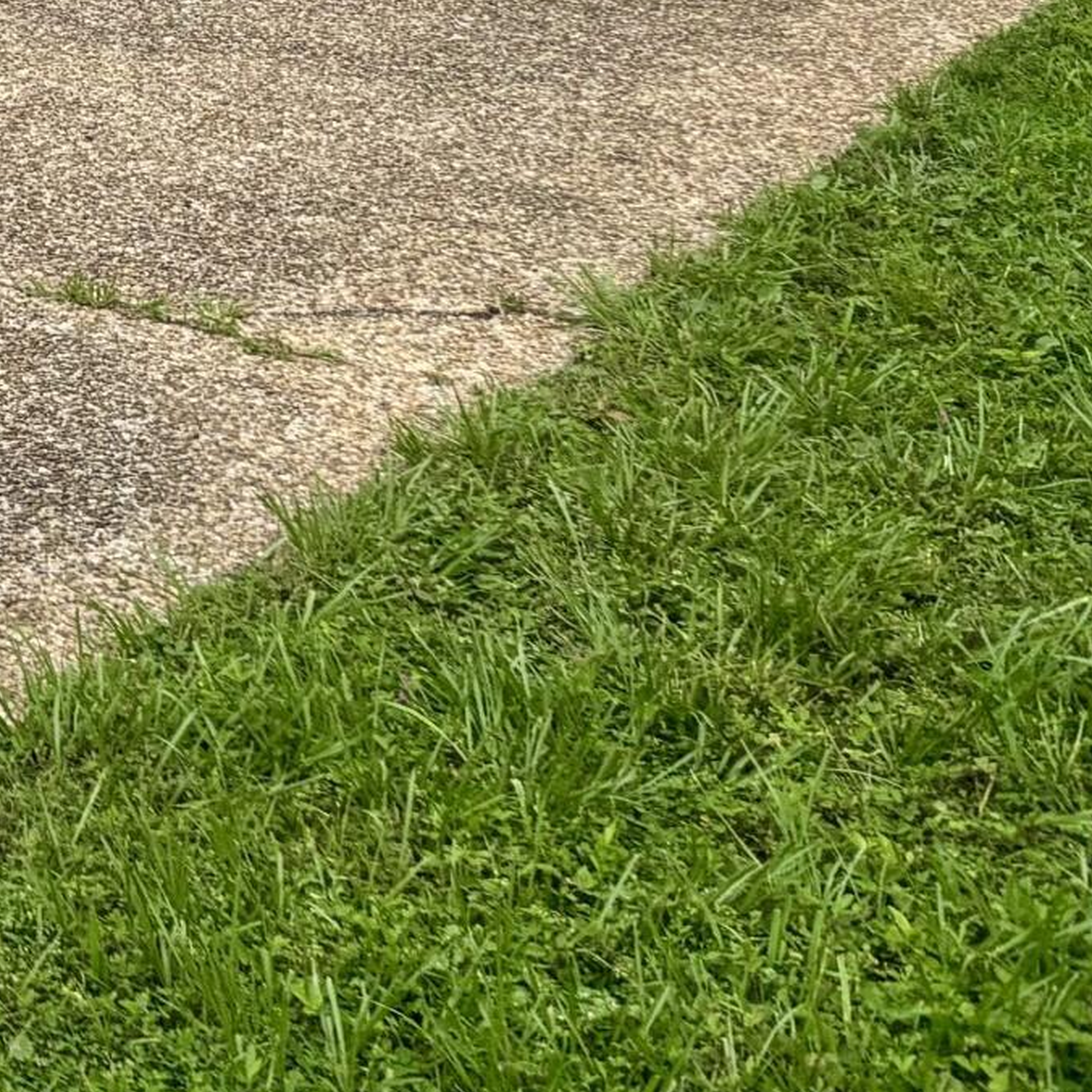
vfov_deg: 15.6
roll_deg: -0.1
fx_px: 3640
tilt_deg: -4.2
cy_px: -570
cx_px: -1149
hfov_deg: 14.1
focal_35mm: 102
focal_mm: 5.96
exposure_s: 1/1751
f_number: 1.6
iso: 50
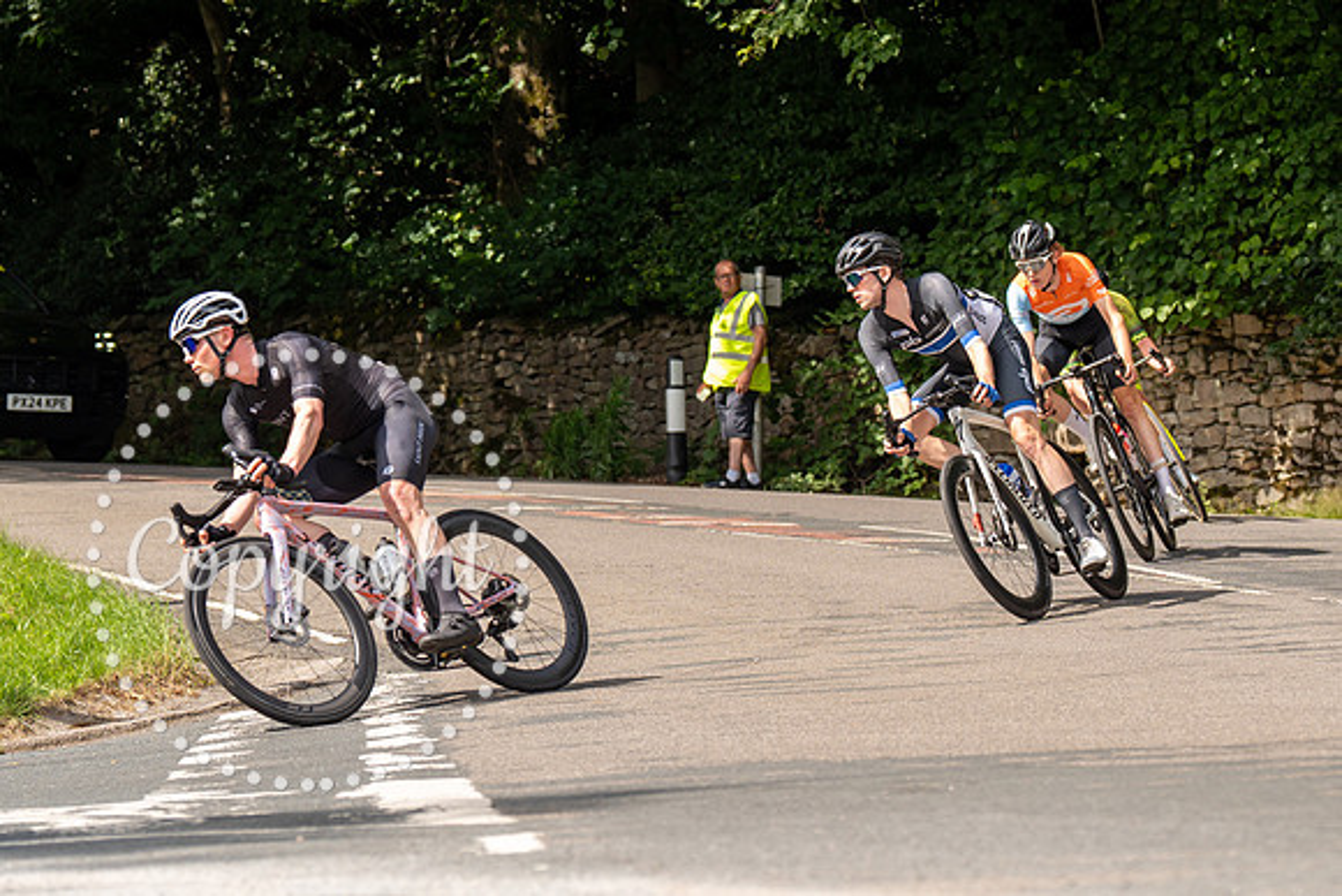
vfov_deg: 9.5
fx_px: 5391
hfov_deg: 14.1
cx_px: 1018
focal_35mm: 145
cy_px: 219
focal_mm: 83
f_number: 4
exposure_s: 1/1000
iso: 250
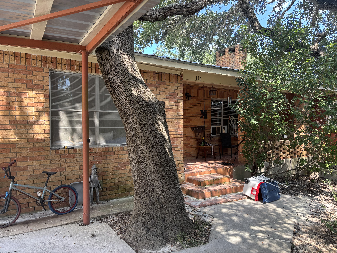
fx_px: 253
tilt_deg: -0.7
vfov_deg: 53.1
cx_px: 168
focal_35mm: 26
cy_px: 126
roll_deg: +0.1
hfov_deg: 67.3
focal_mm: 5.96
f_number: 1.6
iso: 40
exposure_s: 1/133
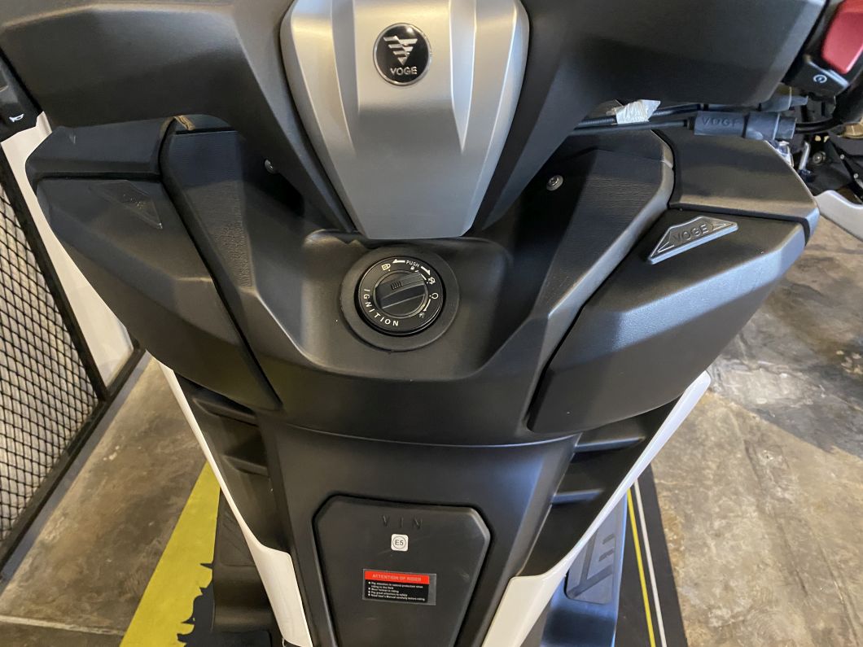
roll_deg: +1.3
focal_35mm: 26
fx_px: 648
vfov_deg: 53.1
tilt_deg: -40.5
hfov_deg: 67.3
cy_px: 324
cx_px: 432
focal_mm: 4.25
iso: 640
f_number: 1.8
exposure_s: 1/25
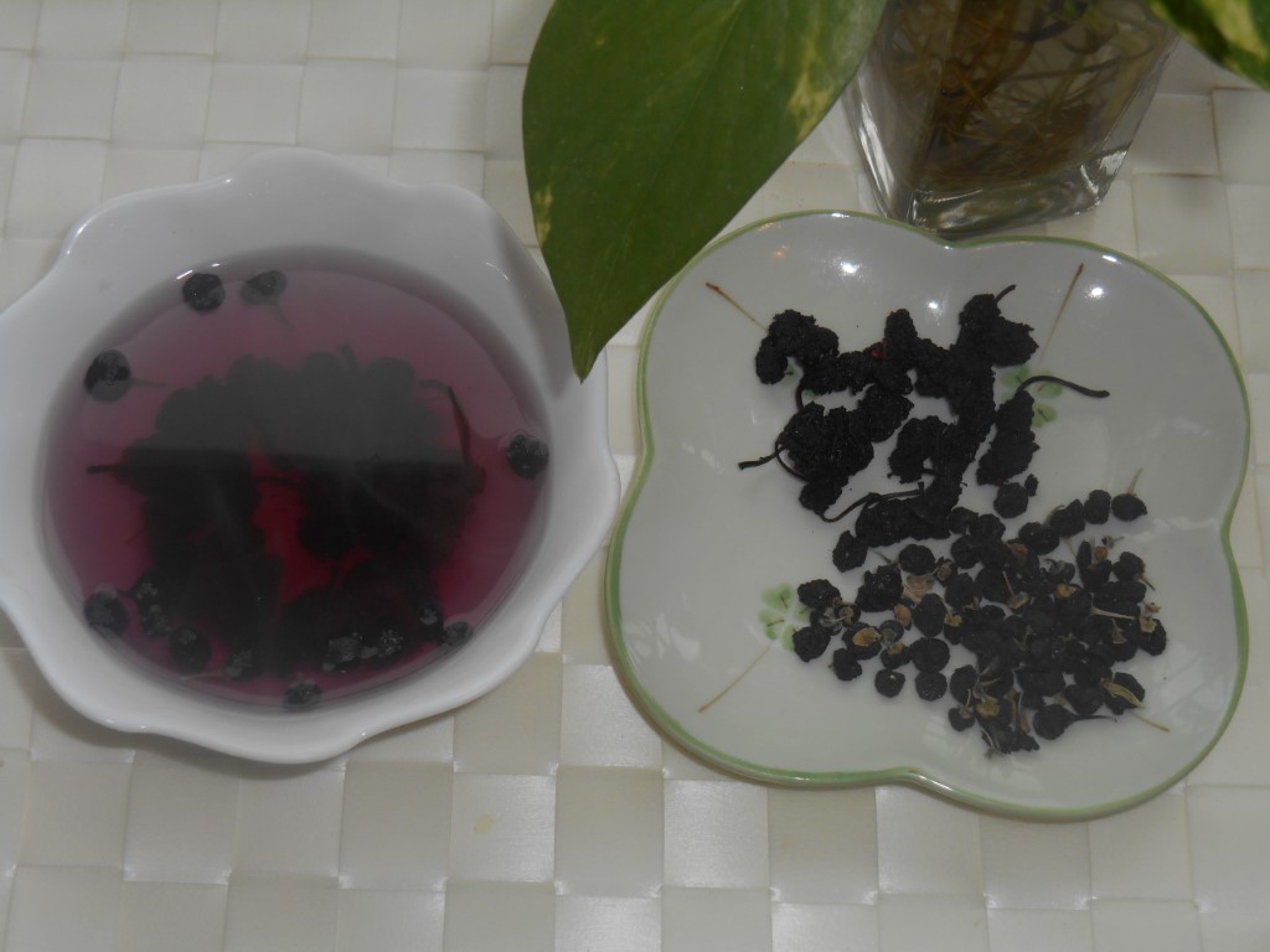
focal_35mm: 61
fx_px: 2238
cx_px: 635
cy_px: 476
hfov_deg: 31.7
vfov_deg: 24.0
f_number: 4.4
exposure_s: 1/60
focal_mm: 10.9
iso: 80
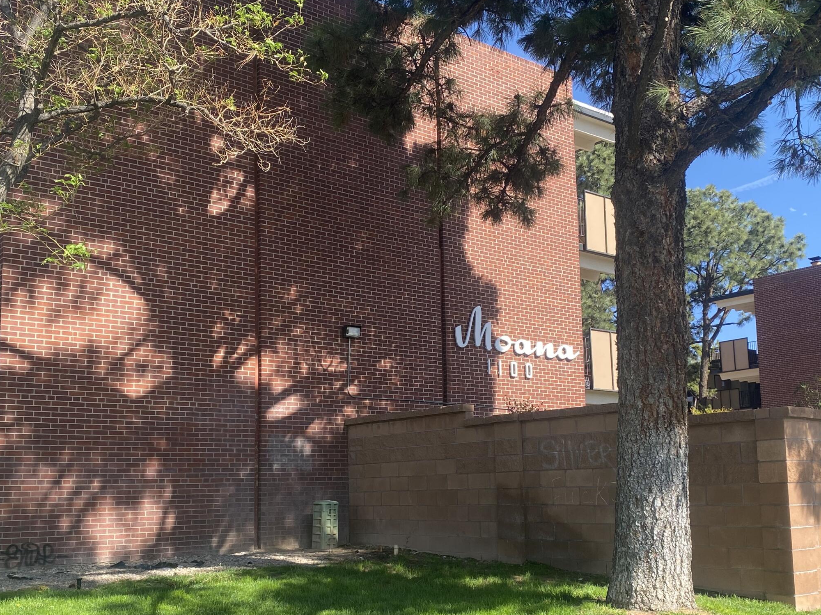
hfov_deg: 47.8
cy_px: 390
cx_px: 430
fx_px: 925
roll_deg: +0.9
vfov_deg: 36.6
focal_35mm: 39
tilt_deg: +5.9
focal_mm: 4.25
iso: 32
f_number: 1.8
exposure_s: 1/919
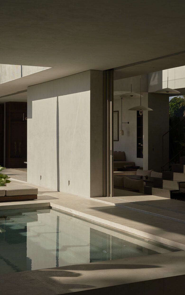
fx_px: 482
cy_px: 145
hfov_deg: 21.7
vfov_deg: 34.1
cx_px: 100
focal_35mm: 60
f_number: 8
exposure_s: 1/3200
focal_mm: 38.5
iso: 640
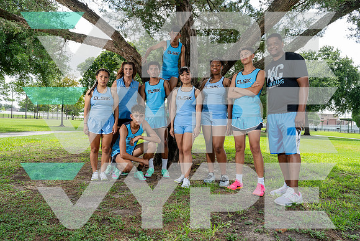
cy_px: 120
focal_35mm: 26
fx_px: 260
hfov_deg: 69.4
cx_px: 180
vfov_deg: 49.6
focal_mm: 26
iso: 250
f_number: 6.3
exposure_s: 1/250
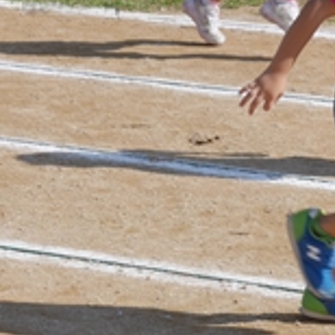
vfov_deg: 6.7
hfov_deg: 6.8
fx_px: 2836
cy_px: -16
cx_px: 239
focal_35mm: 259
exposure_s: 1/400
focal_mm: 45
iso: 200
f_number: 10
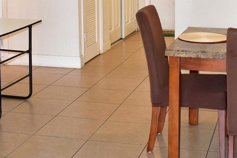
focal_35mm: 79
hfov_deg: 25.7
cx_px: 122
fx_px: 520
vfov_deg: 16.8
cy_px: -8
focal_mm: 20
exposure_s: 1/60
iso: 1250
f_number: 5
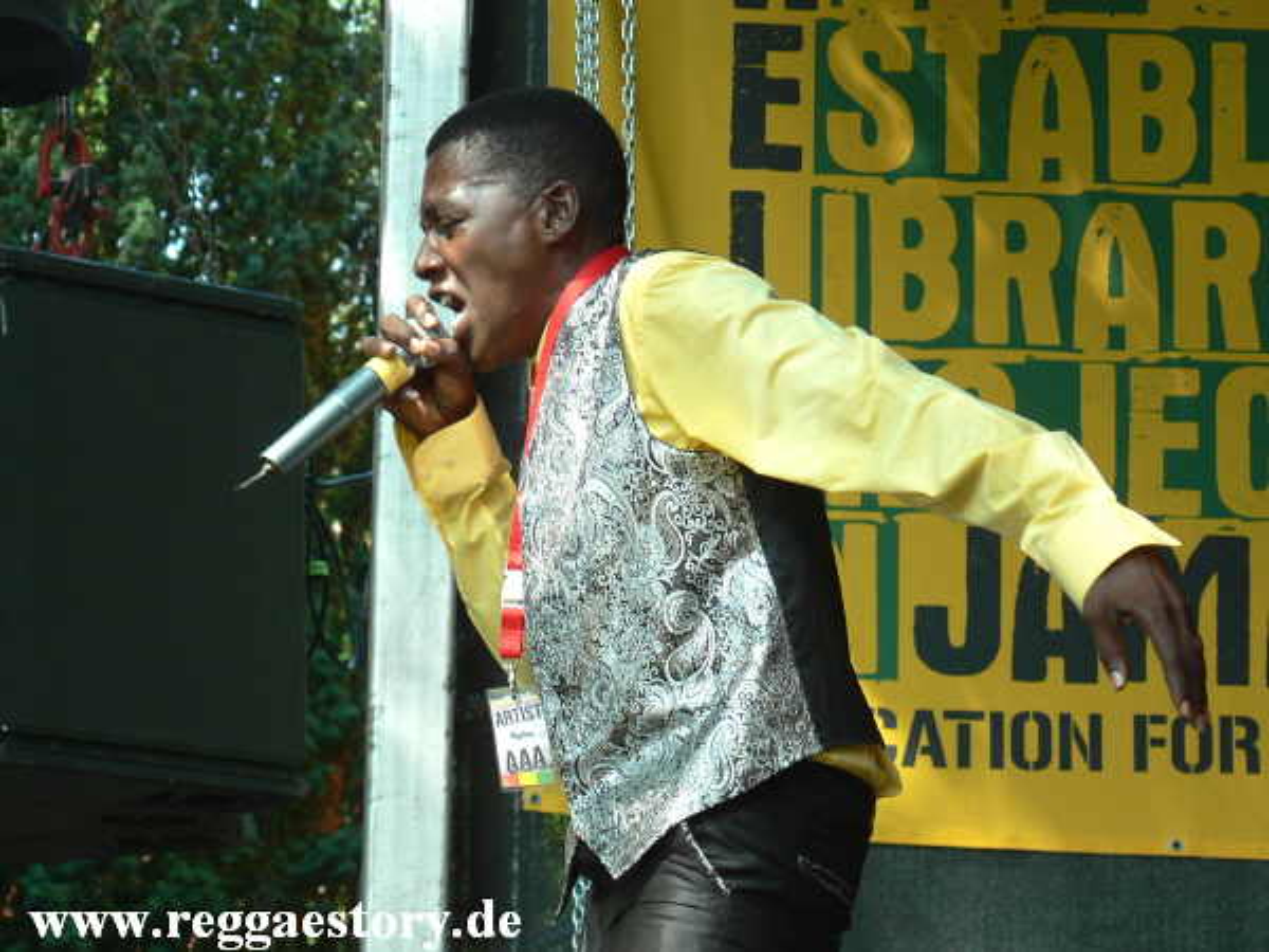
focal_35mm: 170
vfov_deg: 8.7
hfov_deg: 11.6
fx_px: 6232
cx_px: 634
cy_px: 476
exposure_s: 1/60
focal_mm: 29.1
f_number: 3.3
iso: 64
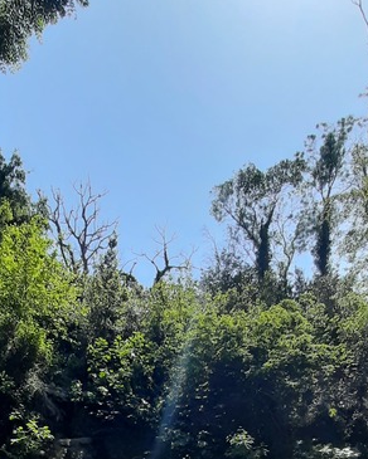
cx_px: 142
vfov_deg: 43.4
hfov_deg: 45.5
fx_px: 436
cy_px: 503
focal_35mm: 32
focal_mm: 1.42
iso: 40
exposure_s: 1/1209
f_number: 2.2
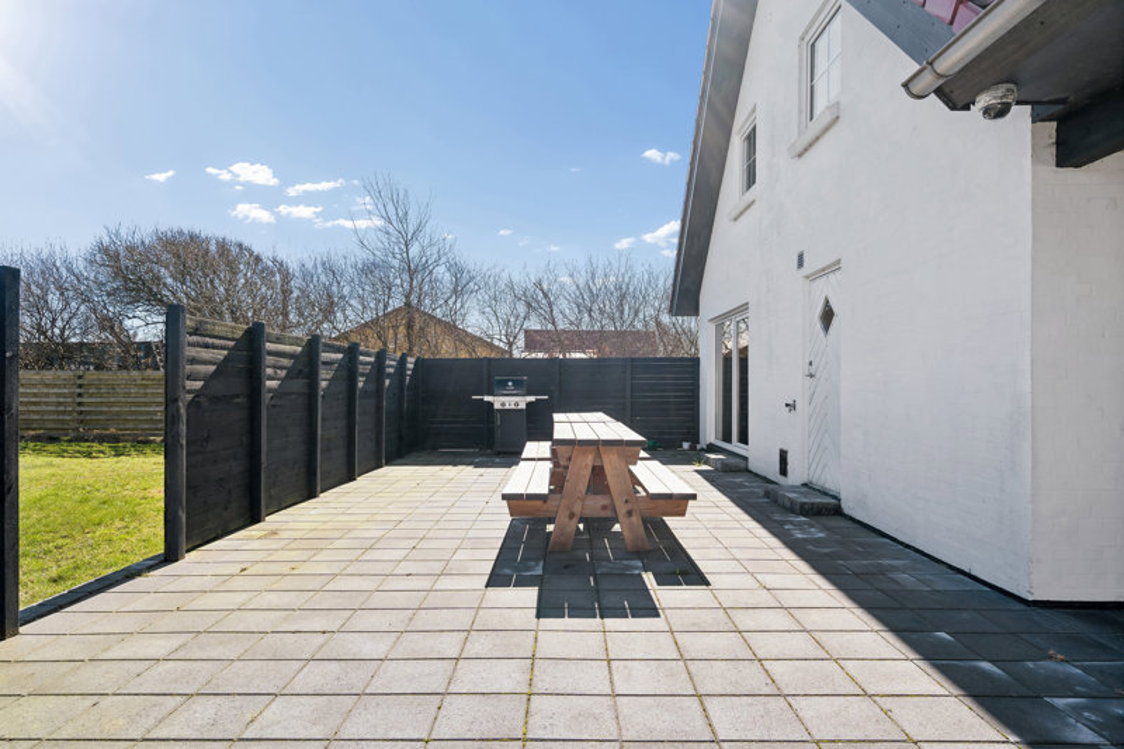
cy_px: 374
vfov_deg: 59.5
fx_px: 655
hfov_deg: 81.2
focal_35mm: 21
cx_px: 562
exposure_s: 1/160
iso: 50
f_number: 6.3
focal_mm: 21
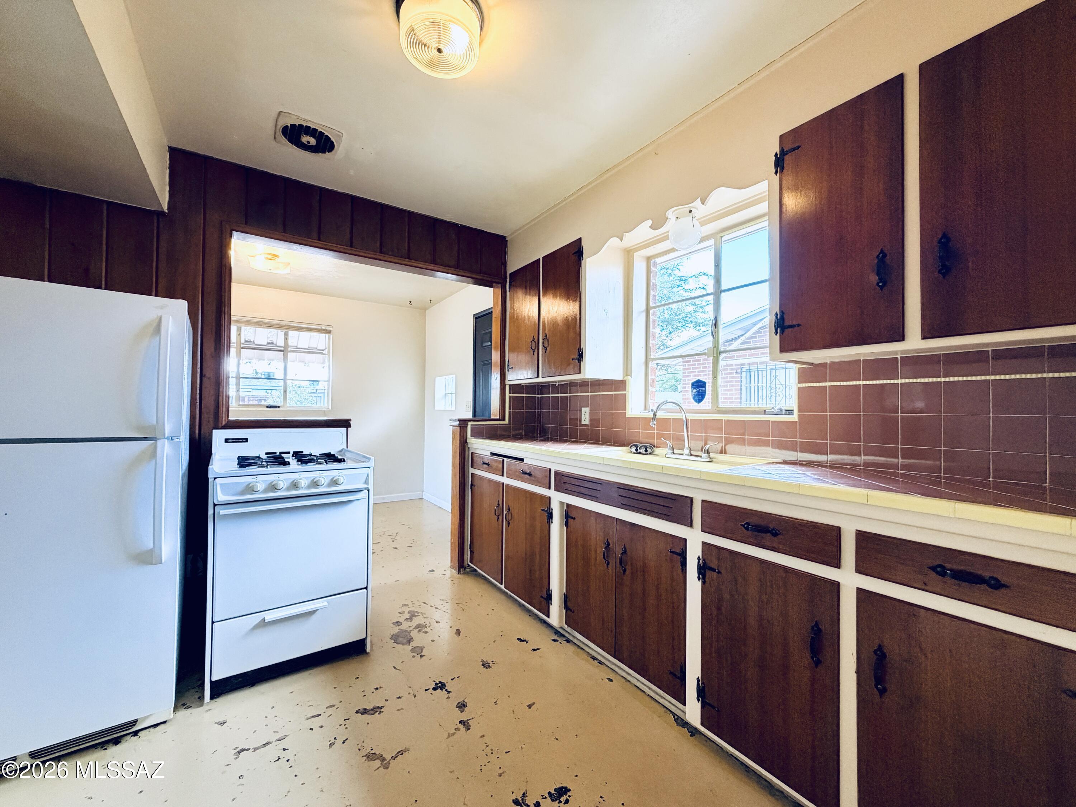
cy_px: 404
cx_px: 538
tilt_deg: +0.9
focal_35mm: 14
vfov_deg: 85.7
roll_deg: -0.7
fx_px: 435
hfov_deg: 102.1
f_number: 2.2
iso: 320
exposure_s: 1/120
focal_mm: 2.22
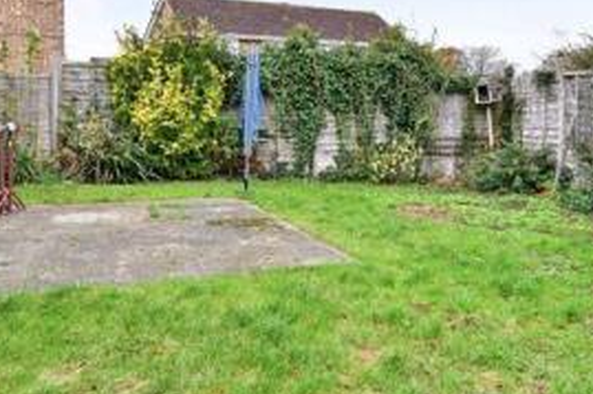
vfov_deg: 32.7
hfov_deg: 47.1
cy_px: 113
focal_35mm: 40
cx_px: 414
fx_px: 662
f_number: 5.6
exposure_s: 1/125
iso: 400
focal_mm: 11
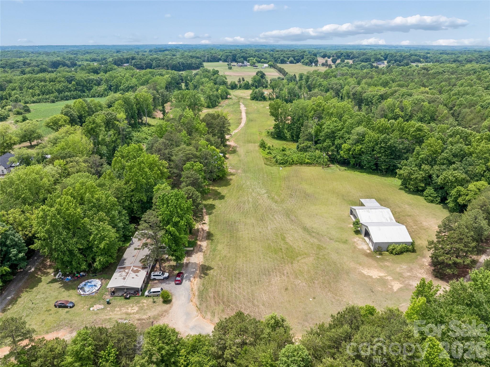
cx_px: 245
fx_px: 339
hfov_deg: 71.6
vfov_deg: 56.8
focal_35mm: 24
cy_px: 184
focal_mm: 12.3
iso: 140
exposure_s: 1/2500
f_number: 2.8
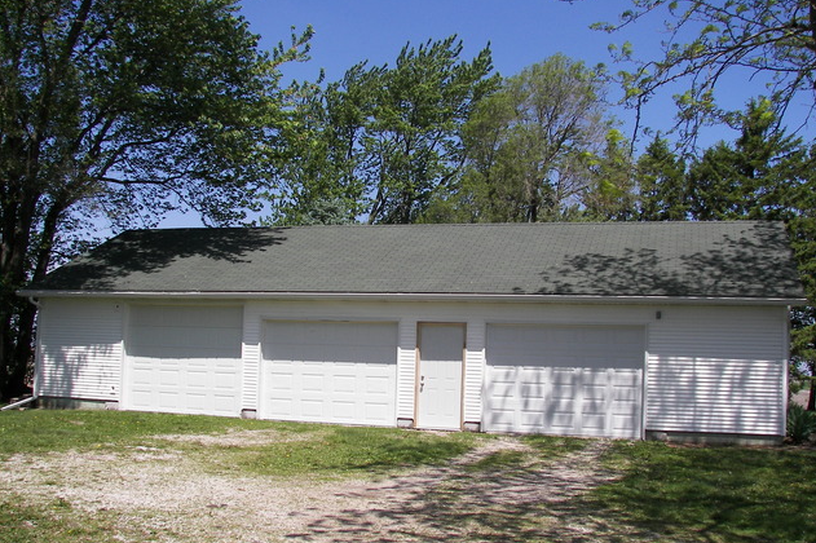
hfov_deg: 50.7
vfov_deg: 35.0
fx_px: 861
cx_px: 411
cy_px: 303
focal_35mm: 38
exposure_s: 1/500
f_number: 4
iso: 50
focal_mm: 6
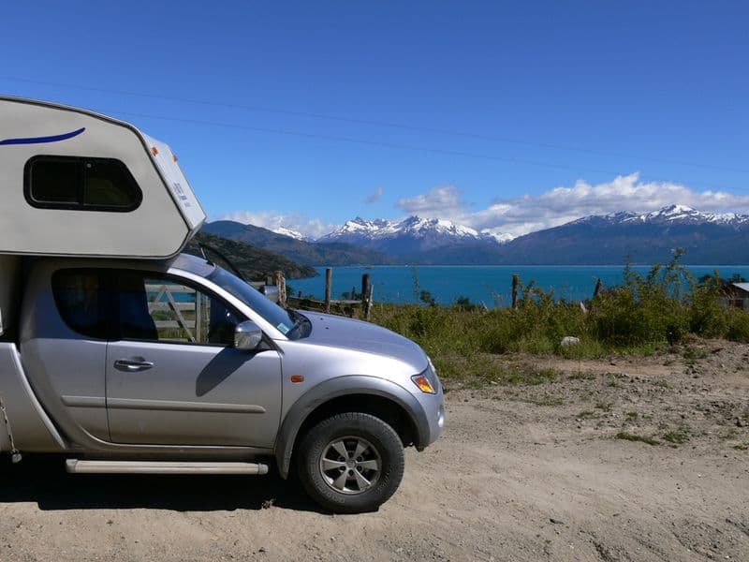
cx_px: 374
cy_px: 281
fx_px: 757
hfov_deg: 52.6
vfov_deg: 40.7
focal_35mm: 35
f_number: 7.1
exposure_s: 1/400
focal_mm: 7.4
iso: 80
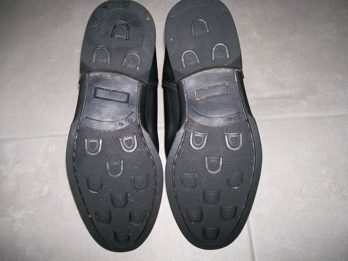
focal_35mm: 36
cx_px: 174
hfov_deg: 51.4
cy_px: 130
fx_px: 362
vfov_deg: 39.7
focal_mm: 6
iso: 80
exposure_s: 1/64
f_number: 2.7
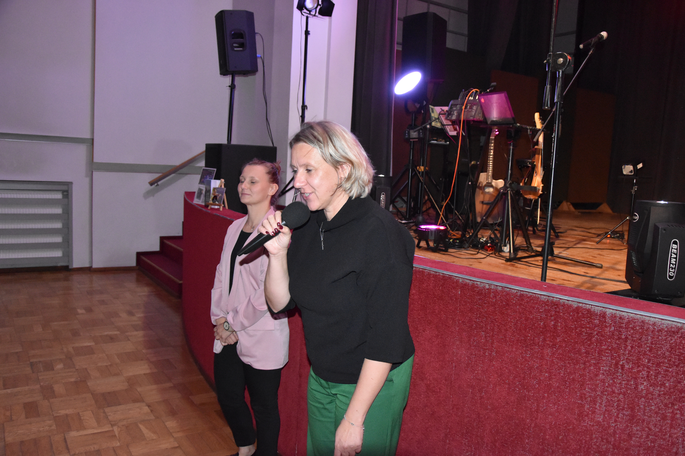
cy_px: 228
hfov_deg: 59.5
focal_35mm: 32
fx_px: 599
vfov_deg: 41.7
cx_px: 342
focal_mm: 21
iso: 4000
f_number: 3.8
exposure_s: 1/60
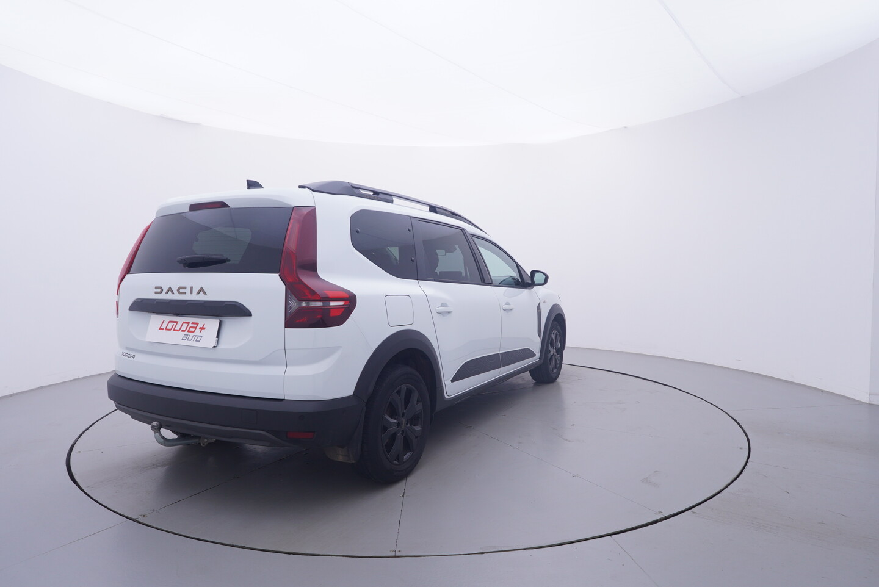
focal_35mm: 22
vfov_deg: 56.2
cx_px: 440
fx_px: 550
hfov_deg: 77.3
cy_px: 294
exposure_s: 1/80
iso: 200
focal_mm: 15
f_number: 5
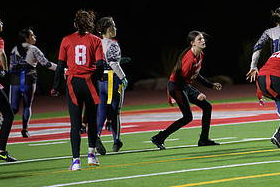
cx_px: 256
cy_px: 84
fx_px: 3229
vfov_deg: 3.3
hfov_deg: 5.0
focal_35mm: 415
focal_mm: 200
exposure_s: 1/640
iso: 3600
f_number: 2.8
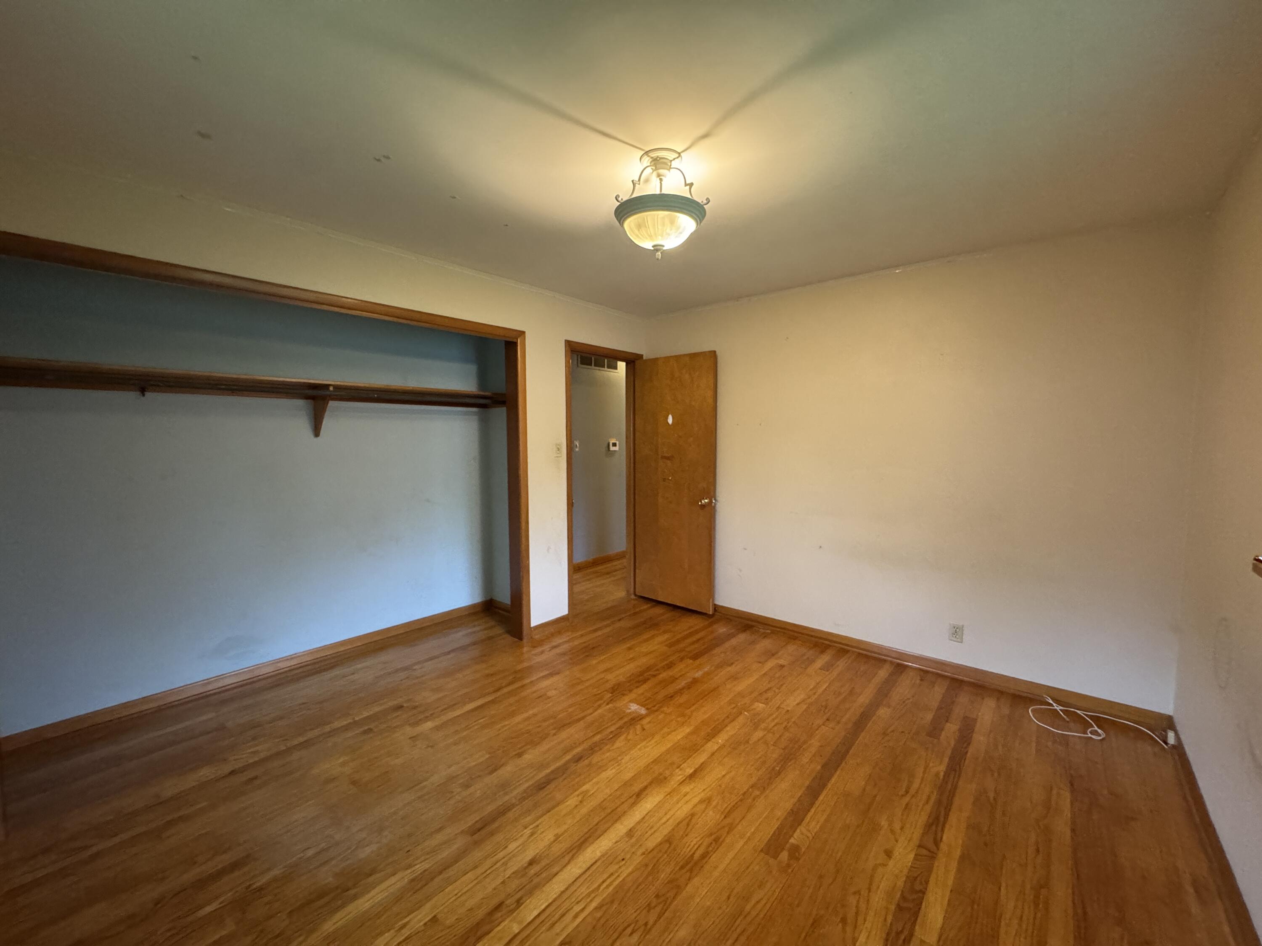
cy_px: 473
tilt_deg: -5.4
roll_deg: +0.2
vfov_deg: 85.7
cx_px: 631
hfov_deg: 102.1
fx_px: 510
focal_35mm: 14
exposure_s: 1/60
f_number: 2.2
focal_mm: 2.22
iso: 1000
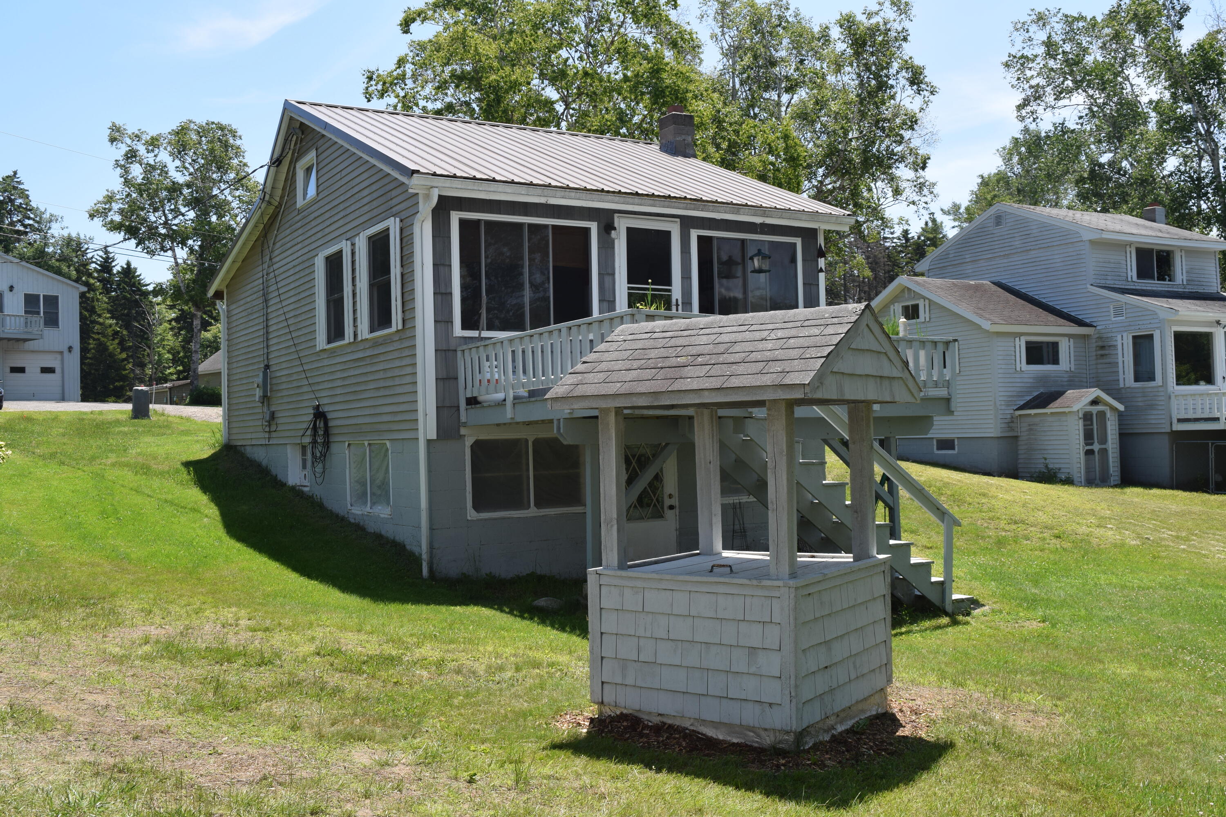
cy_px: 408
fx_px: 1175
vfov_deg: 38.4
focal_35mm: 34
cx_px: 613
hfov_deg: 55.1
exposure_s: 1/320
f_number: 9
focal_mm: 23
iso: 200
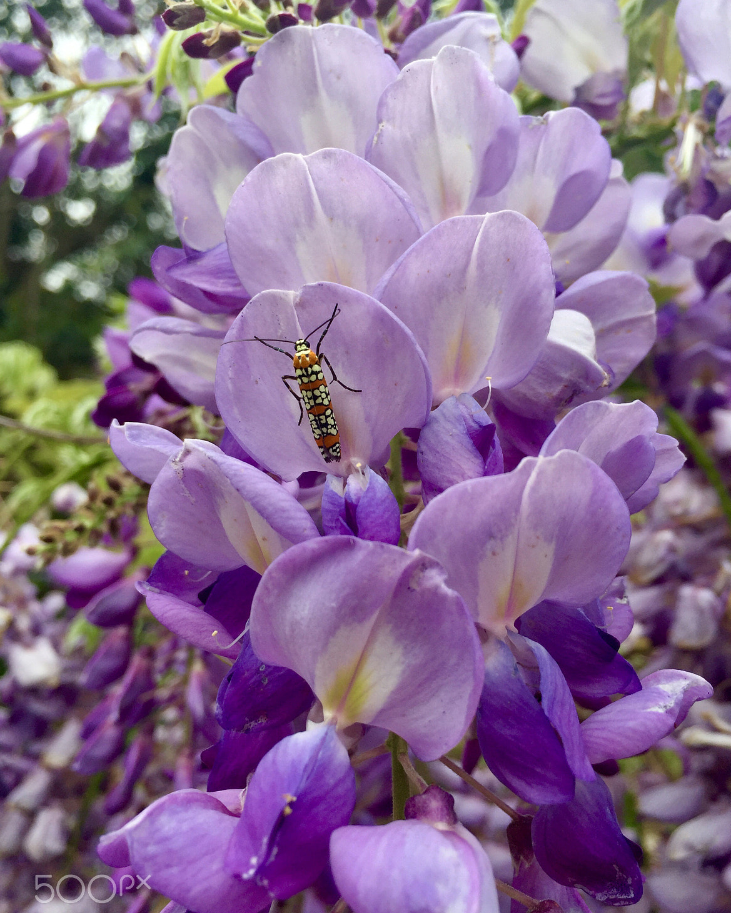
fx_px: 838
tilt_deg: +5.9
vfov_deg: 57.2
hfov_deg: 47.1
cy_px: 471
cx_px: 371
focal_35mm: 31
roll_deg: +0.2
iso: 32
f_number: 2.2
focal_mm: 4.15
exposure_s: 1/425
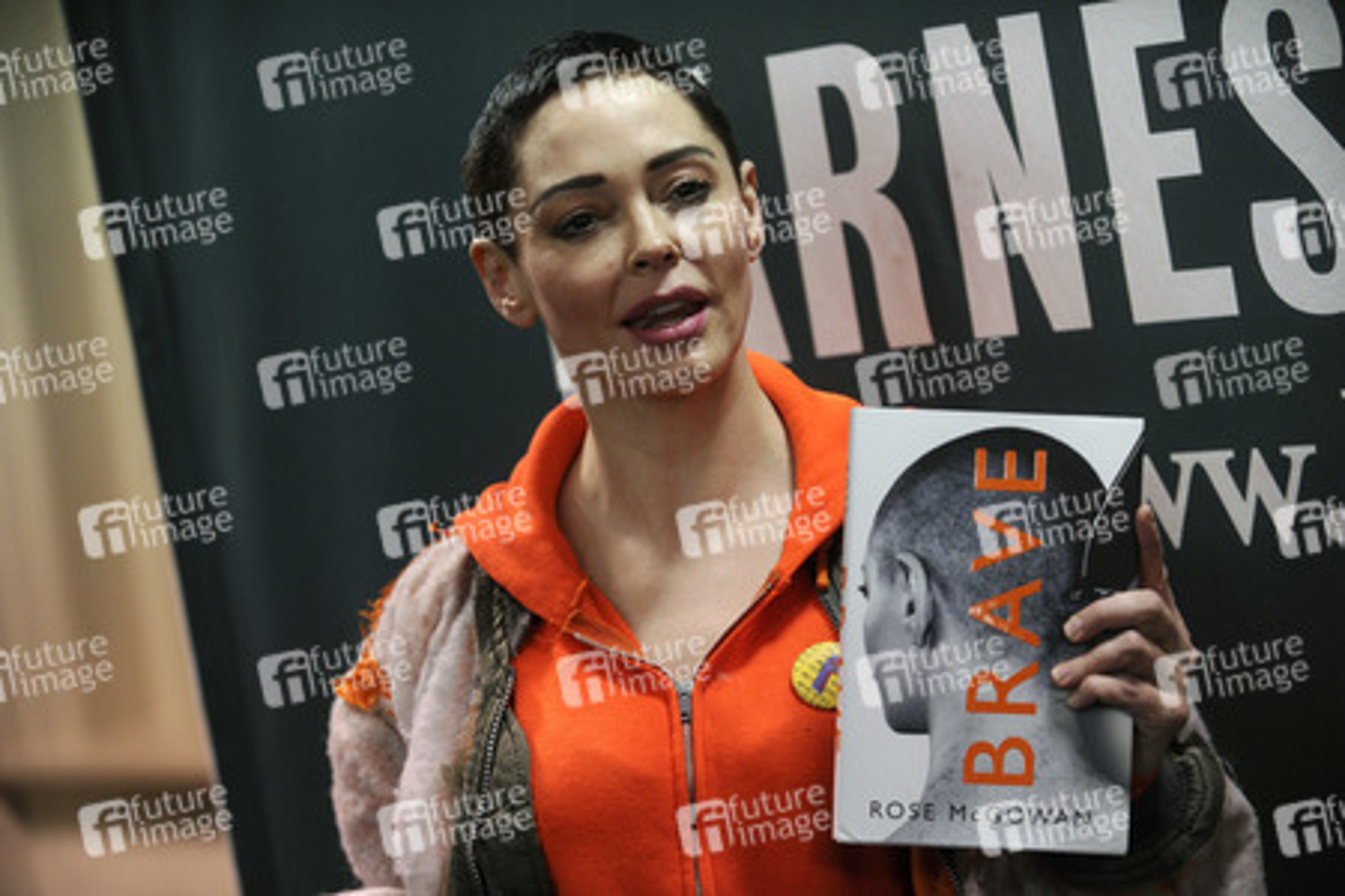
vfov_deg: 14.9
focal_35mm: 92
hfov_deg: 22.1
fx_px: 3437
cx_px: 672
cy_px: 448
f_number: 2.8
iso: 1600
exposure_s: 1/250
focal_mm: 92
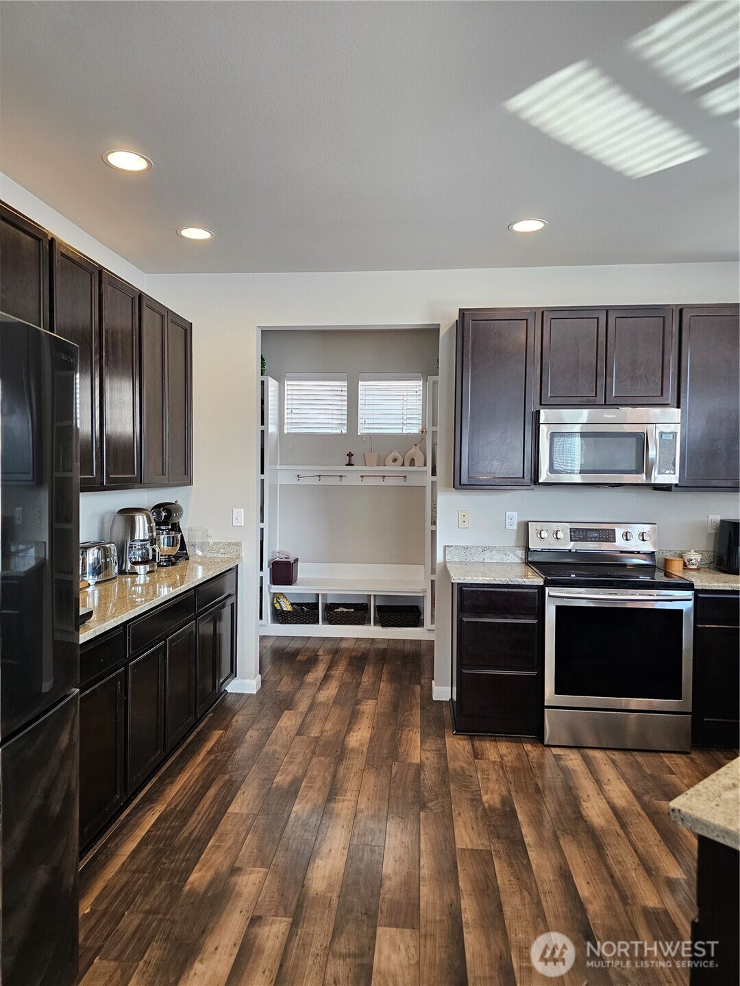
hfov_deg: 58.9
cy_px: 493
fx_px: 656
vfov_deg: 73.9
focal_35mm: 23
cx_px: 370
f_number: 1.7
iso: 200
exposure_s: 1/120
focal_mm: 6.3
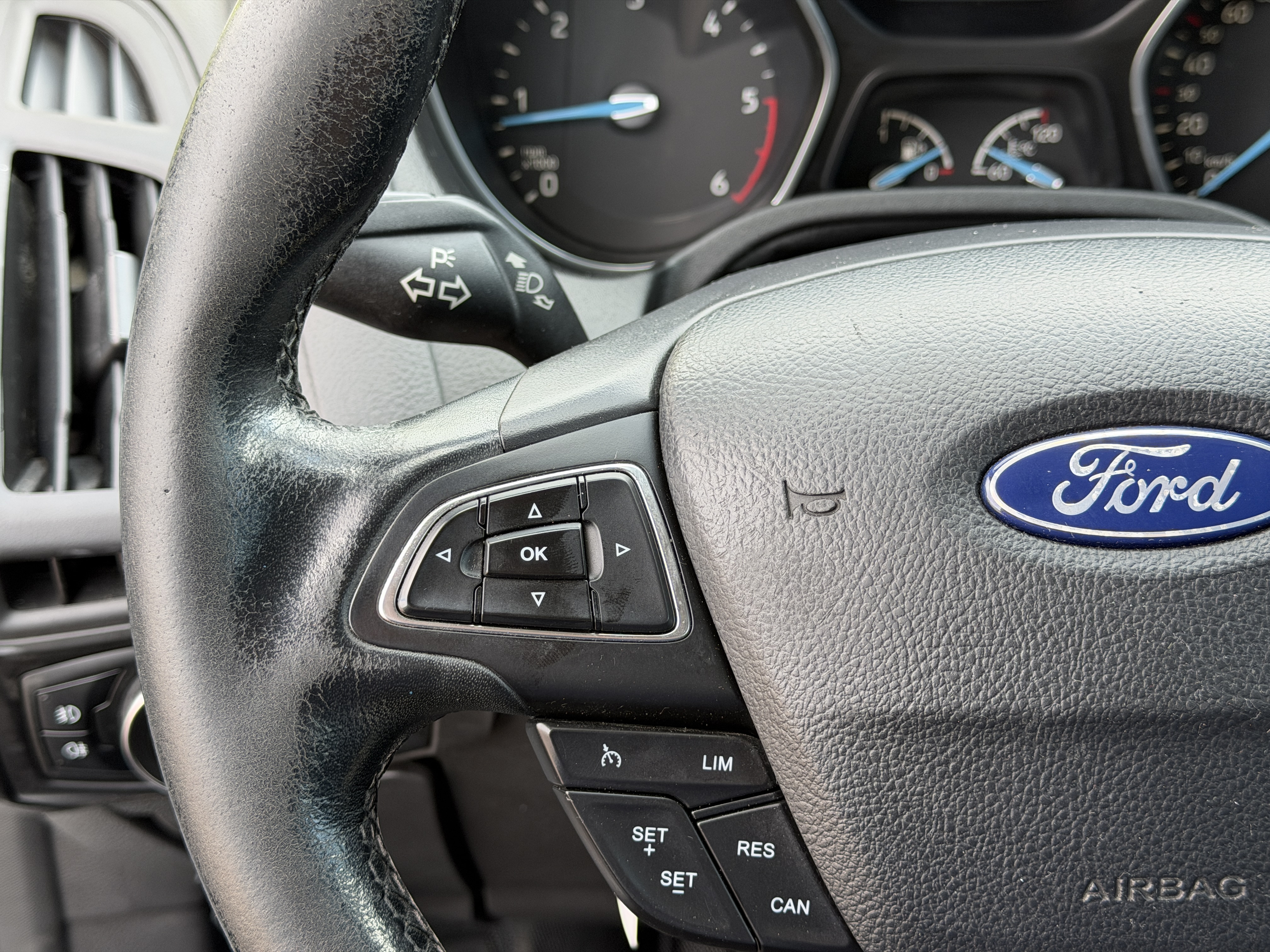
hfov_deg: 39.7
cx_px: 635
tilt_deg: -23.6
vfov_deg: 30.3
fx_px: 1761
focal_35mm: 48
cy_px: 476
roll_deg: -0.7
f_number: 1.78
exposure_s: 1/121
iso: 50
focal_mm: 6.76
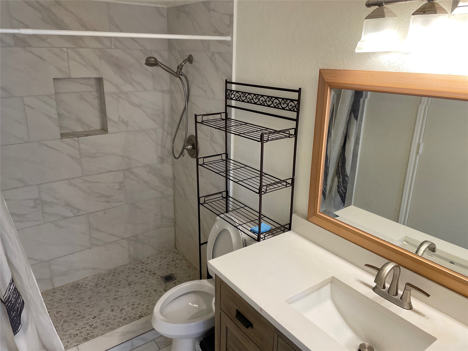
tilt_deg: -18.9
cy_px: 176
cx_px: 234
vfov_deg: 53.1
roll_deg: -0.4
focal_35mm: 26
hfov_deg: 67.3
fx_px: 352
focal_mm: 4.2
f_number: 1.6
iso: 64
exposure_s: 1/120
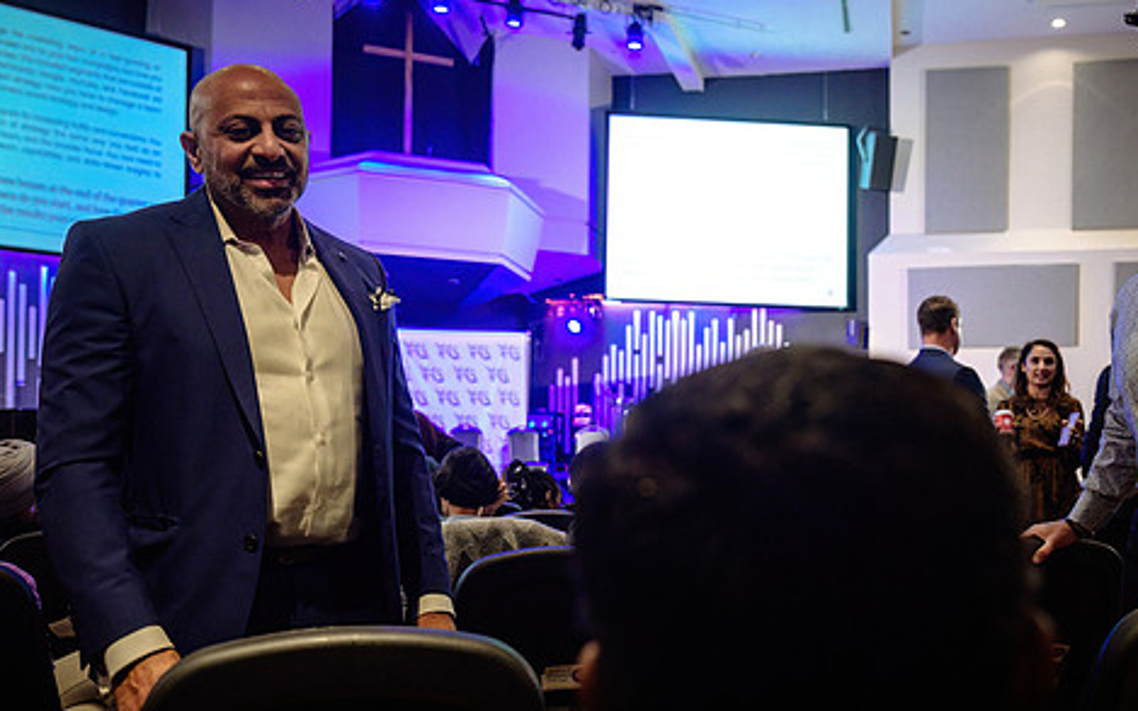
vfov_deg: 34.3
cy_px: 418
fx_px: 1147
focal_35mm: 37
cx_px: 714
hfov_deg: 52.2
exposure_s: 1/80
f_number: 2.8
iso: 1600
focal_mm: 25.5
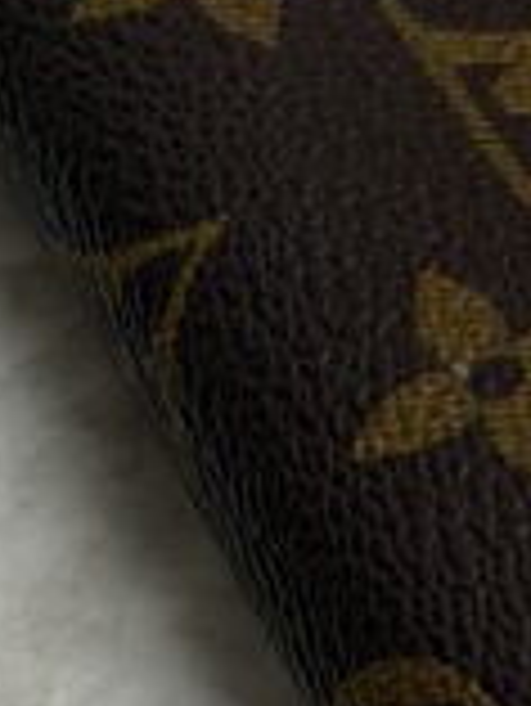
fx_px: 4984
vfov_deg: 8.1
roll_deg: +0.4
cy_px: 4
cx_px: 738
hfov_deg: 6.0
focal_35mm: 244
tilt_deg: -44.4
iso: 50
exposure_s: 1/120
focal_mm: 6.76
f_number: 1.78
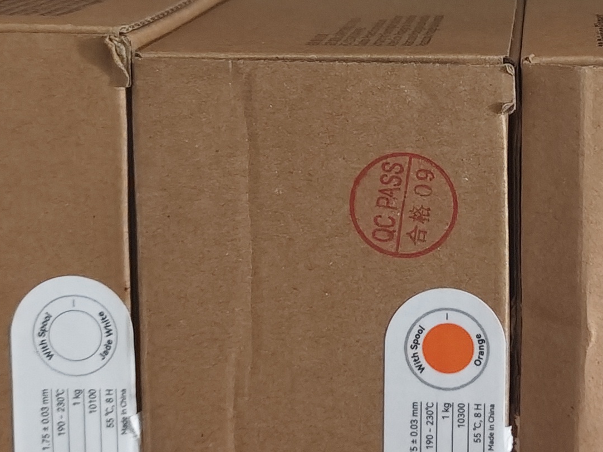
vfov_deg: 16.7
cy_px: 45
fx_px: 1515
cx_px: 643
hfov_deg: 21.5
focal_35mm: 87
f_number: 1.75
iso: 2527
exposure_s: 1/33.3
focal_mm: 5.5
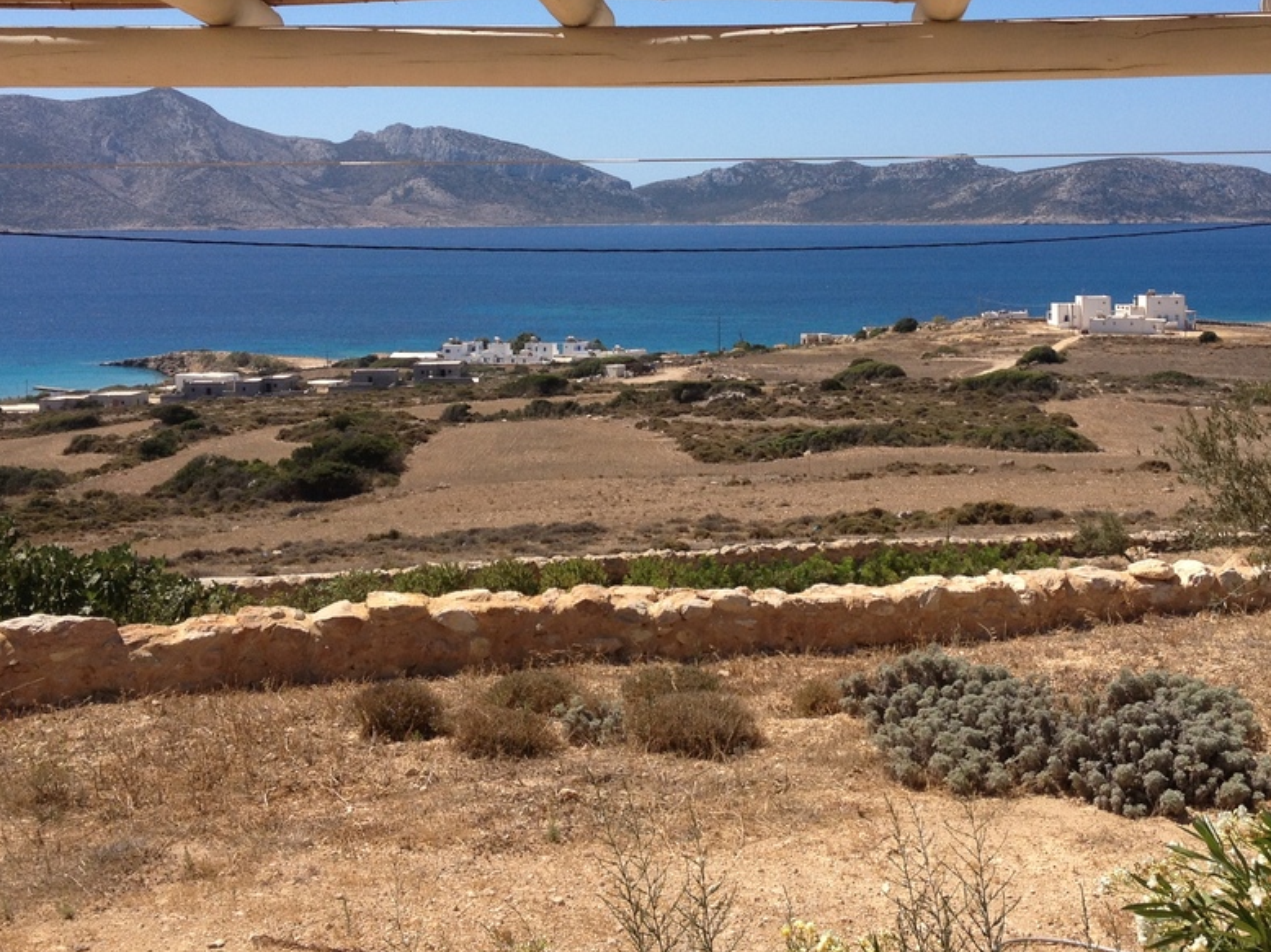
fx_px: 1982
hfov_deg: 35.5
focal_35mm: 54
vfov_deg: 26.8
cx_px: 742
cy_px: 289
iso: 50
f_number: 2.4
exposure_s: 1/1905
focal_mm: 4.28
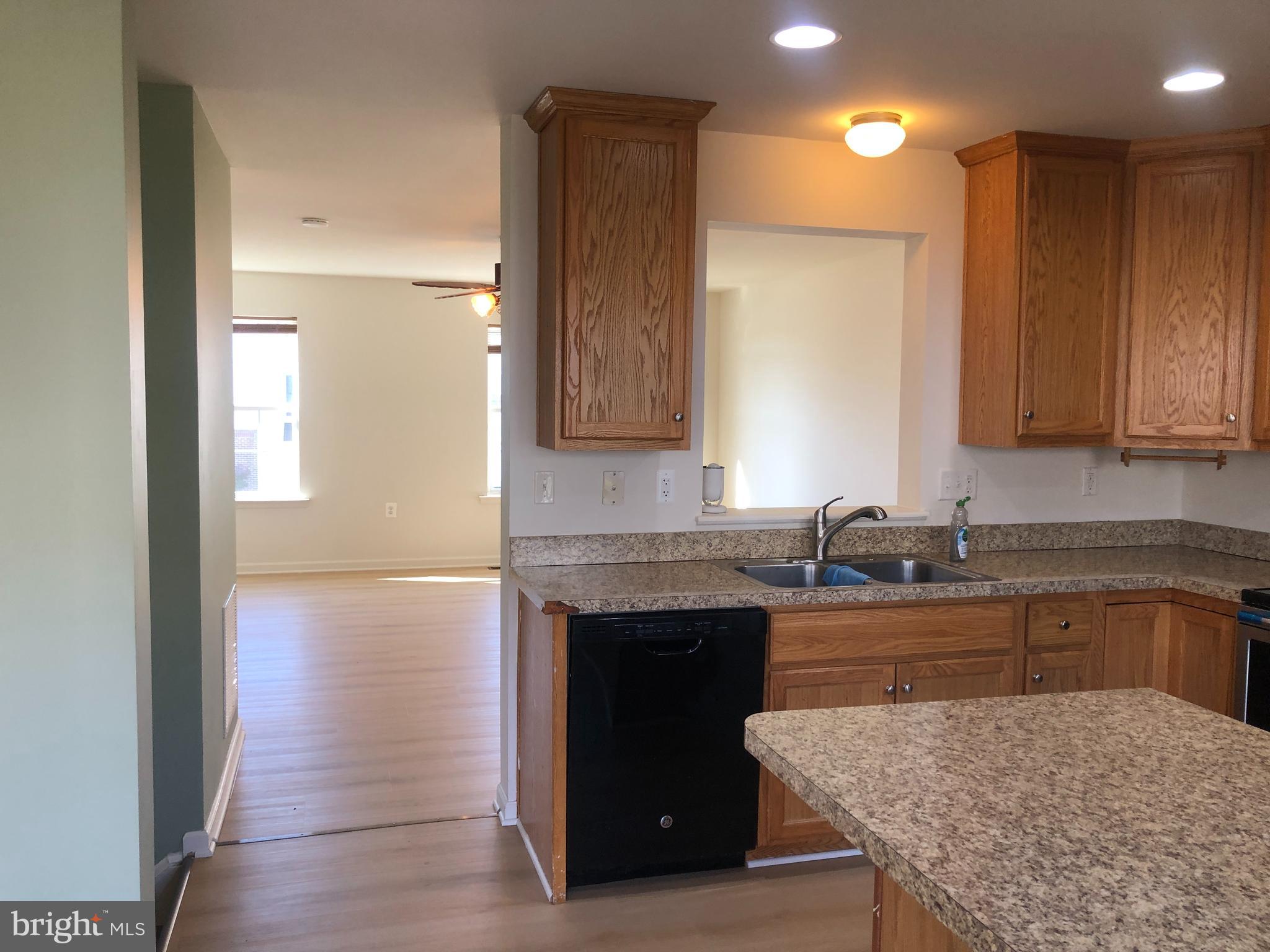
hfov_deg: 63.4
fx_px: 1027
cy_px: 476
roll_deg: -0.8
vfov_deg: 49.7
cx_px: 635
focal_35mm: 28
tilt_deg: -3.7
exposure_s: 1/40
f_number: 1.8
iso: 25
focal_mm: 3.99
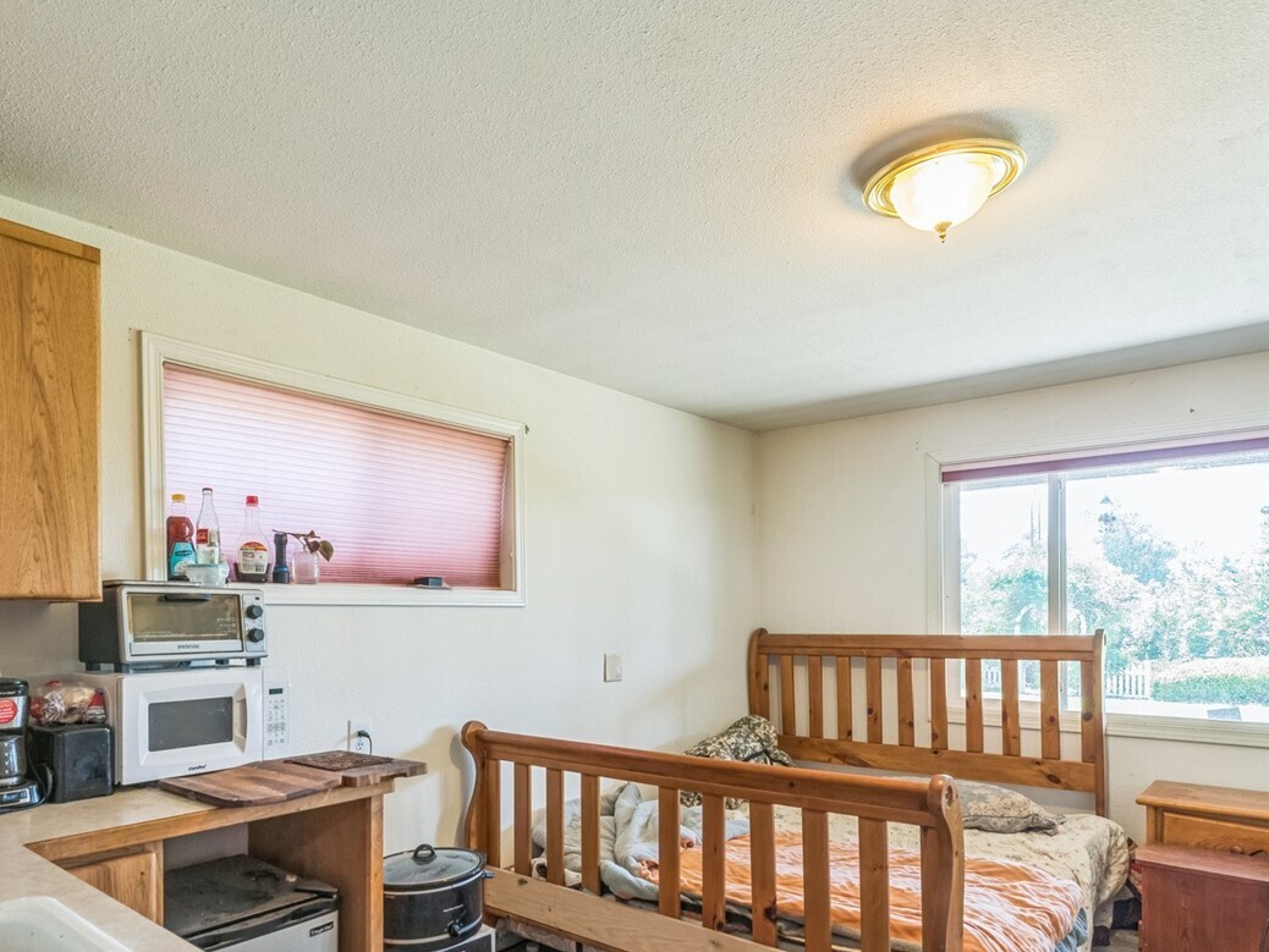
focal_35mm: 22
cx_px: 528
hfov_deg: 75.8
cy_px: 614
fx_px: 807
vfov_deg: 60.0
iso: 500
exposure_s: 1/15
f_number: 8
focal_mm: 14
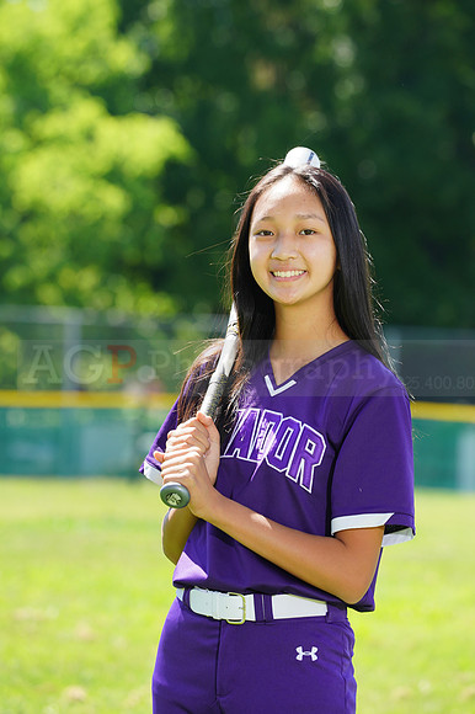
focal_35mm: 303
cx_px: 238
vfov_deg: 6.8
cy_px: 357
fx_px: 6004
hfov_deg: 4.5
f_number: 10
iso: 200
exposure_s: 1/125
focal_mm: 303
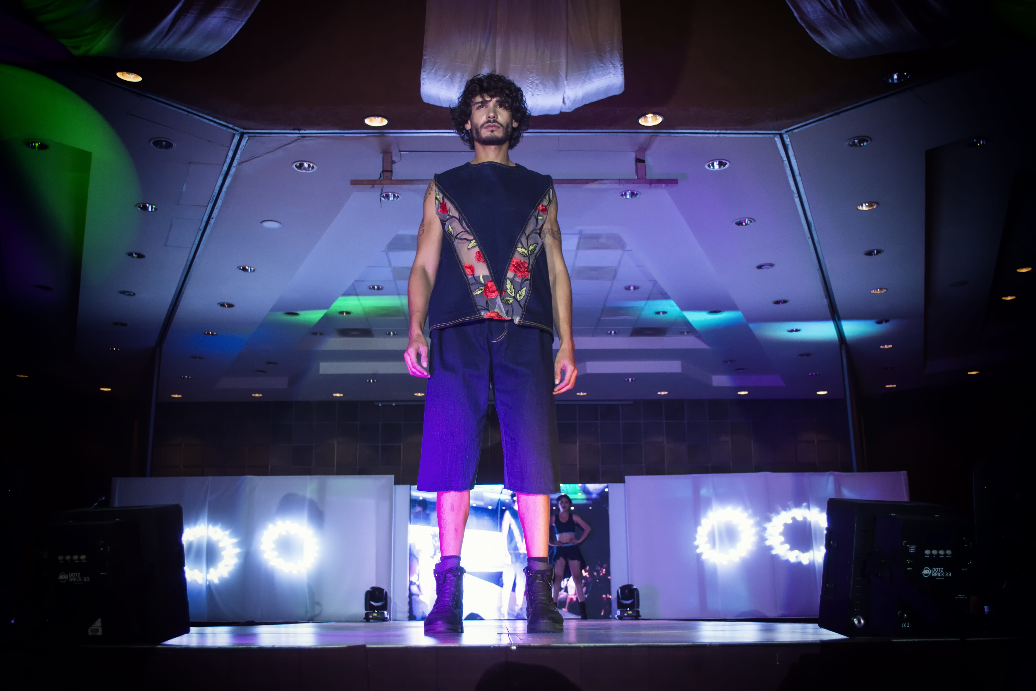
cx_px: 515
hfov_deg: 55.8
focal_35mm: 34
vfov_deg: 38.9
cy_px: 354
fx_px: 978
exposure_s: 1/40
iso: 220
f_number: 4
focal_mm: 22
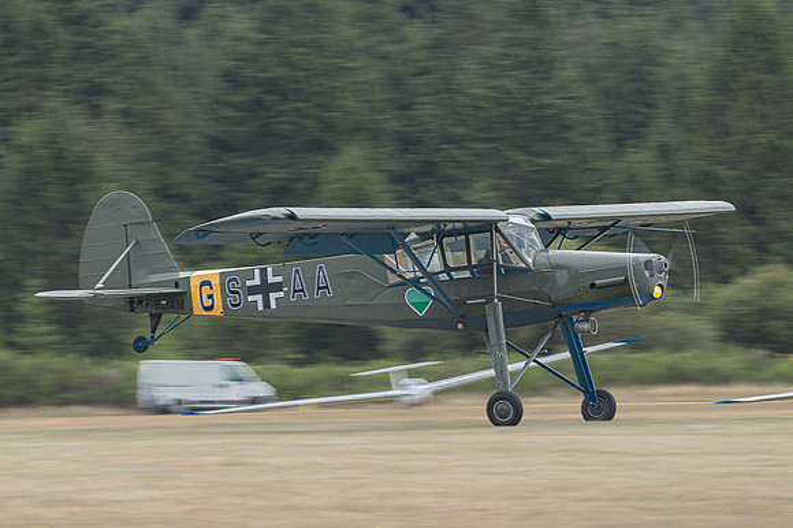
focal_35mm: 325
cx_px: 532
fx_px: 7161
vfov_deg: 4.2
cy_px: 198
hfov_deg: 6.3
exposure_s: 1/80
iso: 80
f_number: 8
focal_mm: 200
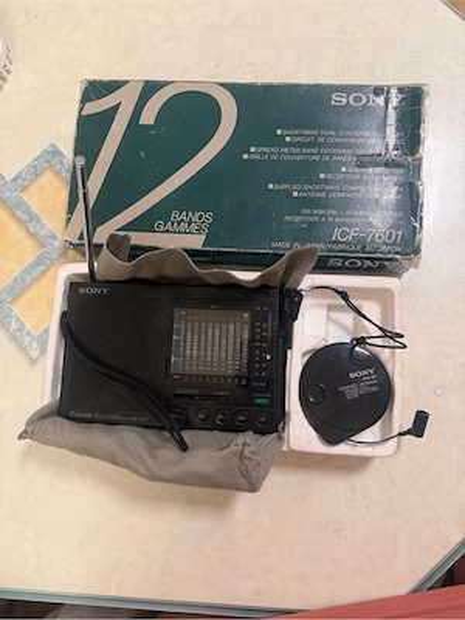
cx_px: 232
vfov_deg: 71.6
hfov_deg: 56.8
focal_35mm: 24
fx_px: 430
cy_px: 310
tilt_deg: -82.7
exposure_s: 1/50
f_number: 1.78
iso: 400
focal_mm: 6.76
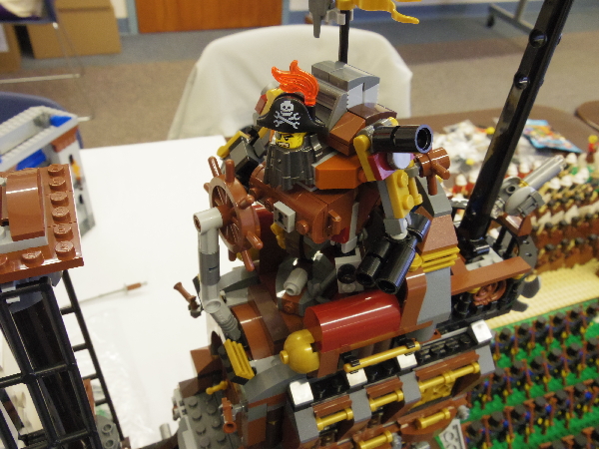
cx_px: 300
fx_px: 519
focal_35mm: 30
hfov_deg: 60.0
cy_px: 224
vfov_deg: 46.8
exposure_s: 1/50
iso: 800
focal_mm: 5.4
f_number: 4.5
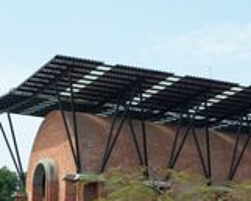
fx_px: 951
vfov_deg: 11.9
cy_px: 221
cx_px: 281
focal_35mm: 128
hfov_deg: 14.6
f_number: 10
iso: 400
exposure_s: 1/800
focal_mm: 50
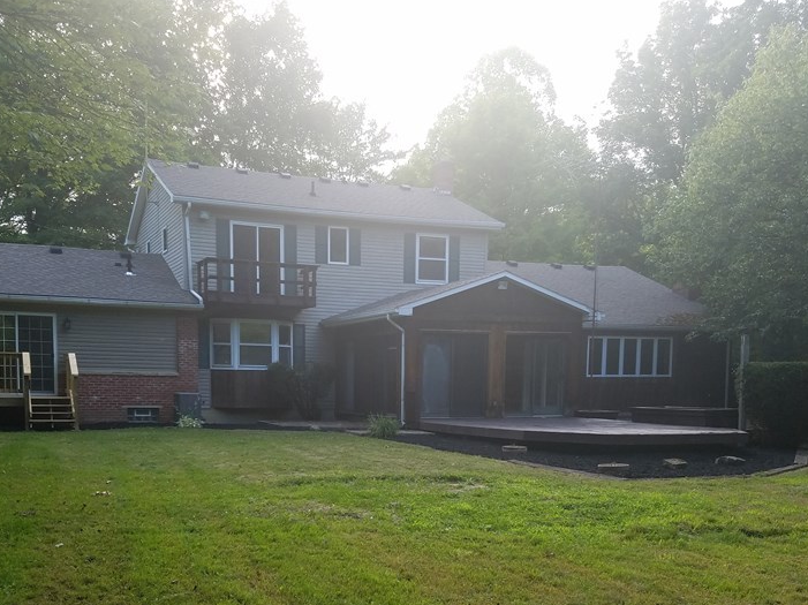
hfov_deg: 49.0
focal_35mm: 38
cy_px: 418
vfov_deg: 37.2
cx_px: 378
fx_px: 887
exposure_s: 1/217
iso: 50
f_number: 1.7
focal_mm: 4.2
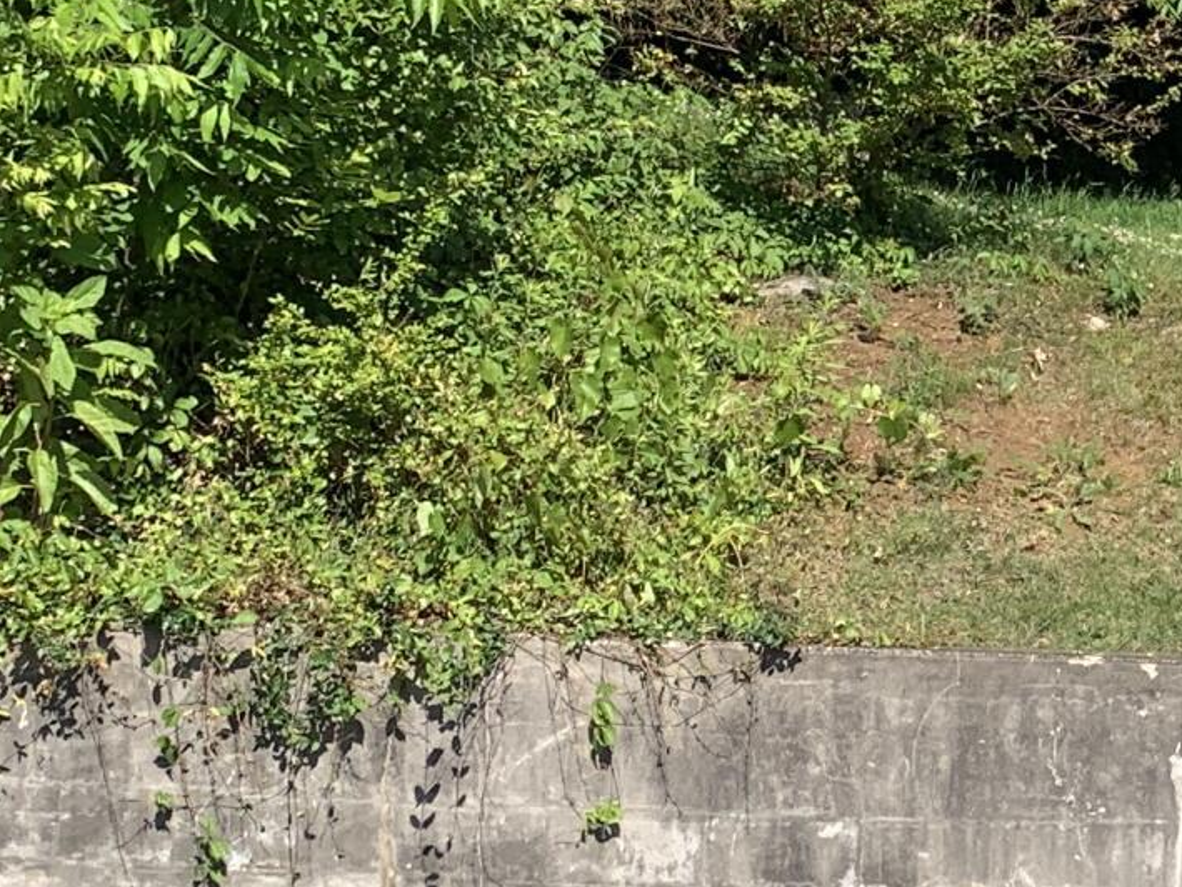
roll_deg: -2.6
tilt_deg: +1.0
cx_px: 1699
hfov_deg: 16.5
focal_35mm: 110
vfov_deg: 13.5
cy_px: 444
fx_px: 3757
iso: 25
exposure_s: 1/2208
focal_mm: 4.25
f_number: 1.8
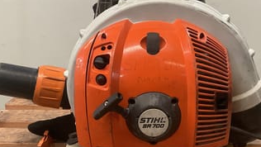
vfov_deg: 23.9
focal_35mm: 50
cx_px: 150
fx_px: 346
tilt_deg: -17.6
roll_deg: -0.4
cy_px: 86
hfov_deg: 41.2
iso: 160
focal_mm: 3
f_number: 1.8
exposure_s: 1/60
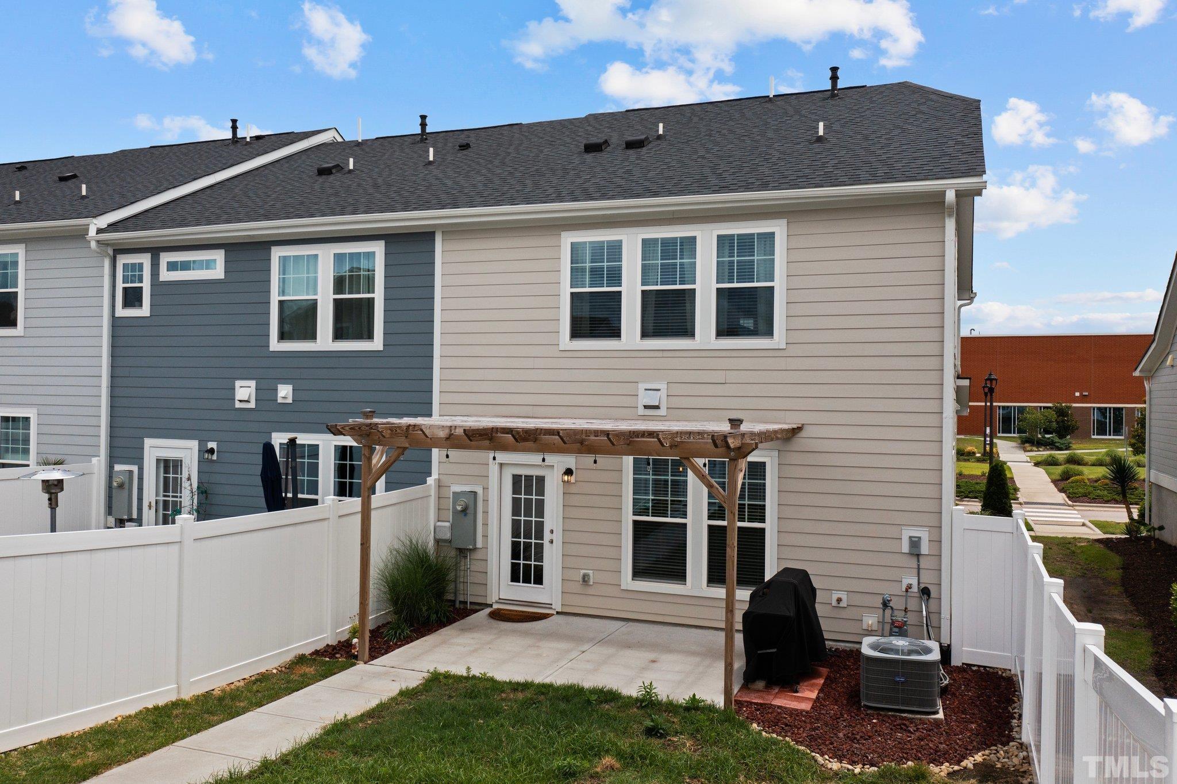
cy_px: 392
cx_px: 588
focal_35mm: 28
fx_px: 915
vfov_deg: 46.4
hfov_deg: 65.5
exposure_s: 1/100
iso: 100
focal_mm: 10.26
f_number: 4
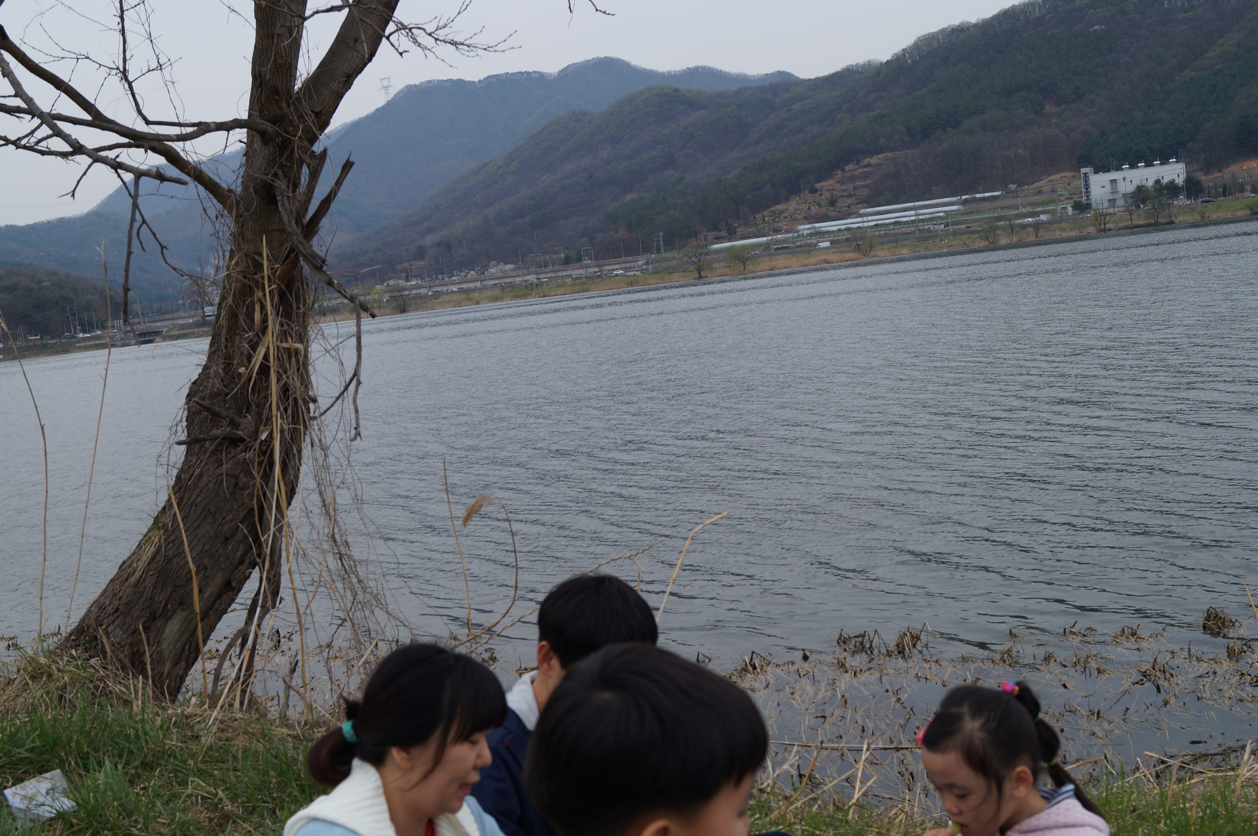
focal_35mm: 42
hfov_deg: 46.4
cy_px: 418
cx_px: 629
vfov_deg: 31.8
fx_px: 1466
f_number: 6.3
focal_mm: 28
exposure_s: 1/125
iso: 100
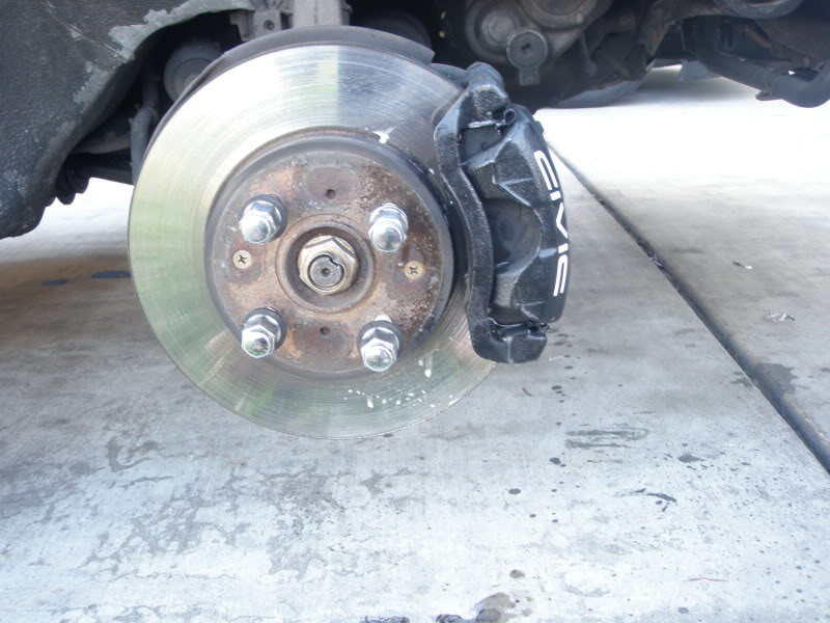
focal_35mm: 38
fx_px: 911
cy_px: 312
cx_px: 415
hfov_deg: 49.0
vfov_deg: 37.7
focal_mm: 6.7
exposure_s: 1/10
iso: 100
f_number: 3.5
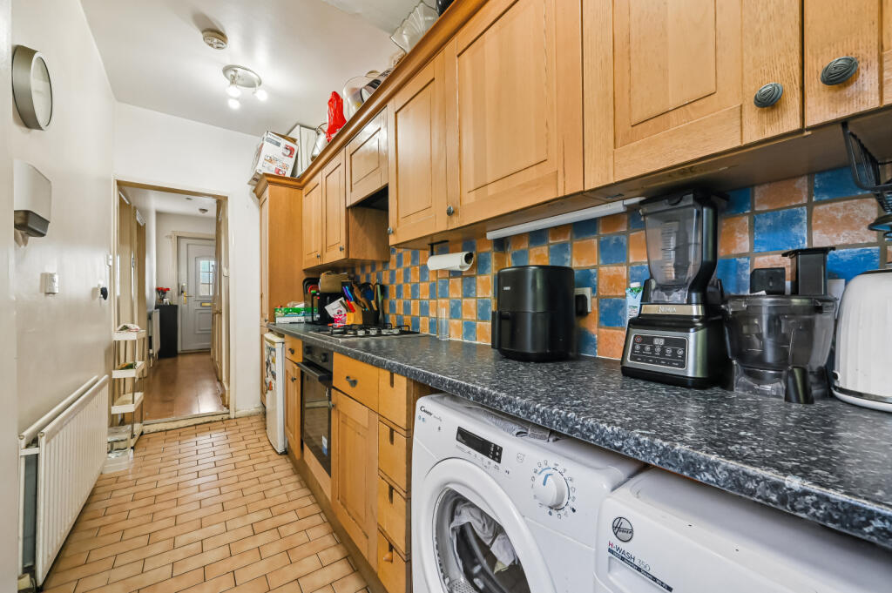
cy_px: 296
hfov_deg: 104.3
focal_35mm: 14
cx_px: 446
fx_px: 347
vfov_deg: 81.1
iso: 200
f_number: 16
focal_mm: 14
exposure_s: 1/2.5
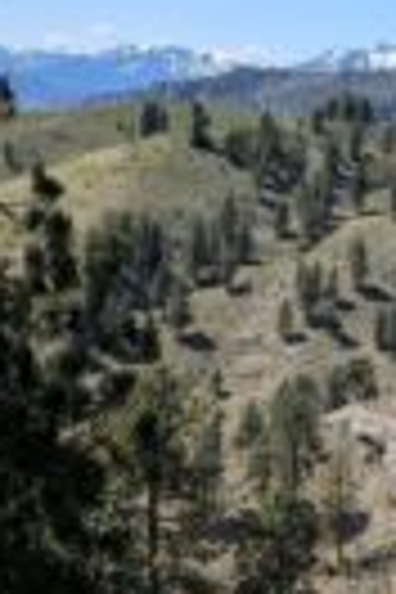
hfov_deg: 16.9
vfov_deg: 26.6
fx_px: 1254
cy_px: 218
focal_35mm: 76
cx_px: 513
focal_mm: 6.9
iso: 20
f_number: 1.68
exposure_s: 1/1280
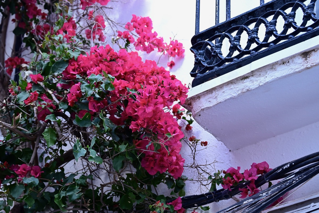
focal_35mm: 99
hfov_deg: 20.6
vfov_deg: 13.8
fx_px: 877
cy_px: 106
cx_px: 160
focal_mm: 66
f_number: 4.8
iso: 320
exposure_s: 1/125
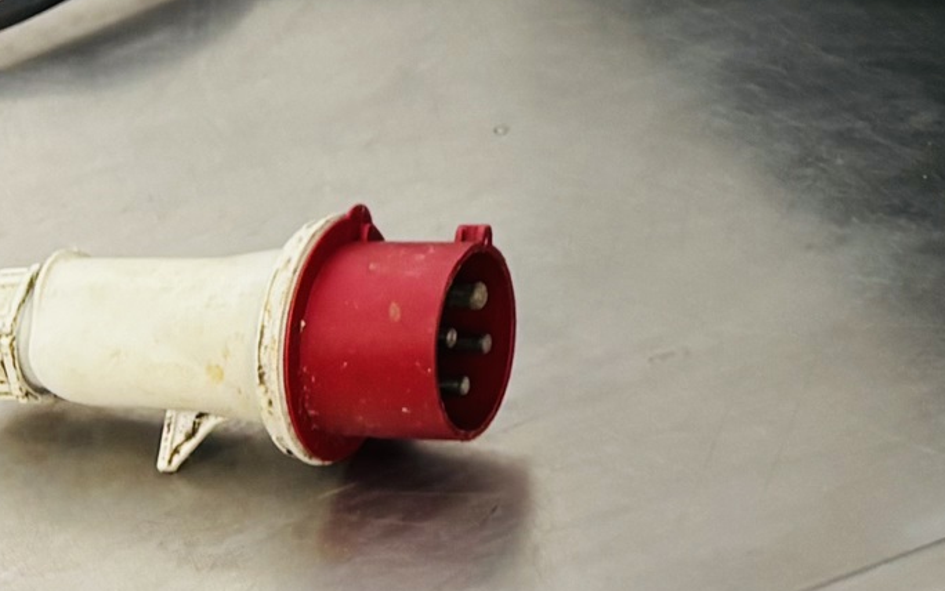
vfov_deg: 10.4
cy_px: -608
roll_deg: +1.1
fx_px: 2963
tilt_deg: -18.2
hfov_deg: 17.3
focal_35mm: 115
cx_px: 1137
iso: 125
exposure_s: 1/84
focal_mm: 5.96
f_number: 1.6
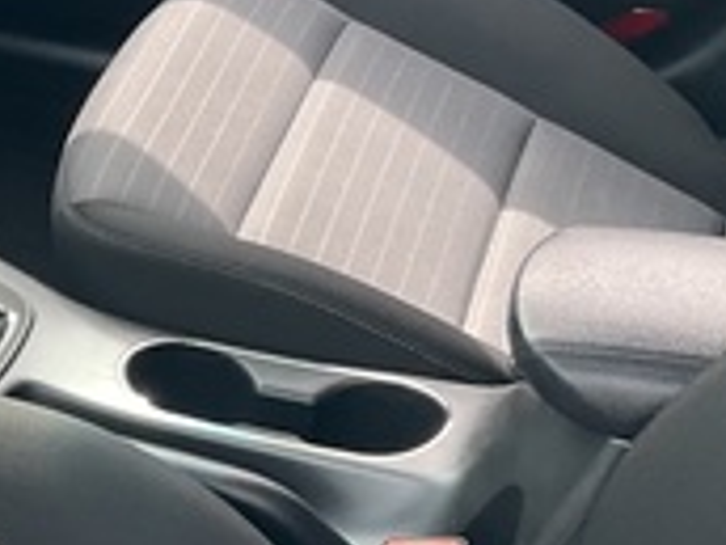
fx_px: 2265
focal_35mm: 108
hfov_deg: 17.1
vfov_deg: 13.7
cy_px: 384
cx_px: -224
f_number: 1.8
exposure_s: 1/122
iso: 20
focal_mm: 3
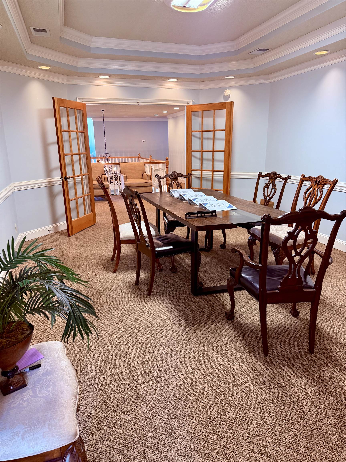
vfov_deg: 71.6
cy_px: 231
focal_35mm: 24
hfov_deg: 56.8
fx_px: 320
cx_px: 173
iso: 250
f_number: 1.78
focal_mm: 6.76
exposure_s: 1/60
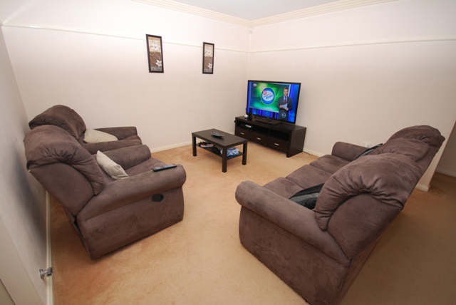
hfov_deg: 100.3
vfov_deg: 77.4
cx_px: 228
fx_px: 190
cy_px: 152
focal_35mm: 15
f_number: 4
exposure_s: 1/60
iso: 320
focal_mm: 10
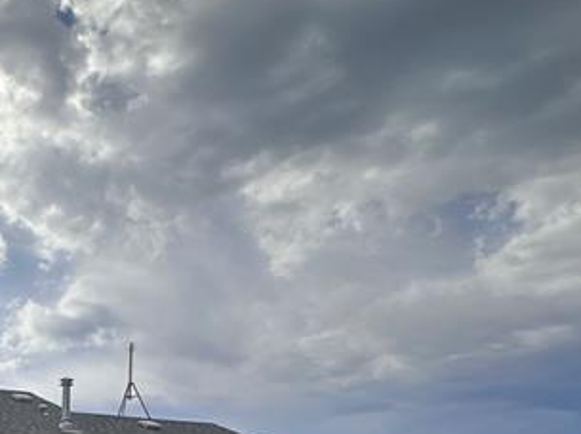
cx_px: -168
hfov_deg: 31.5
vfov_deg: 25.9
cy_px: 580
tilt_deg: -3.8
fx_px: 788
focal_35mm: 47
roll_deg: -1.5
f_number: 2.2
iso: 40
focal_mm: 2.22
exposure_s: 1/1575
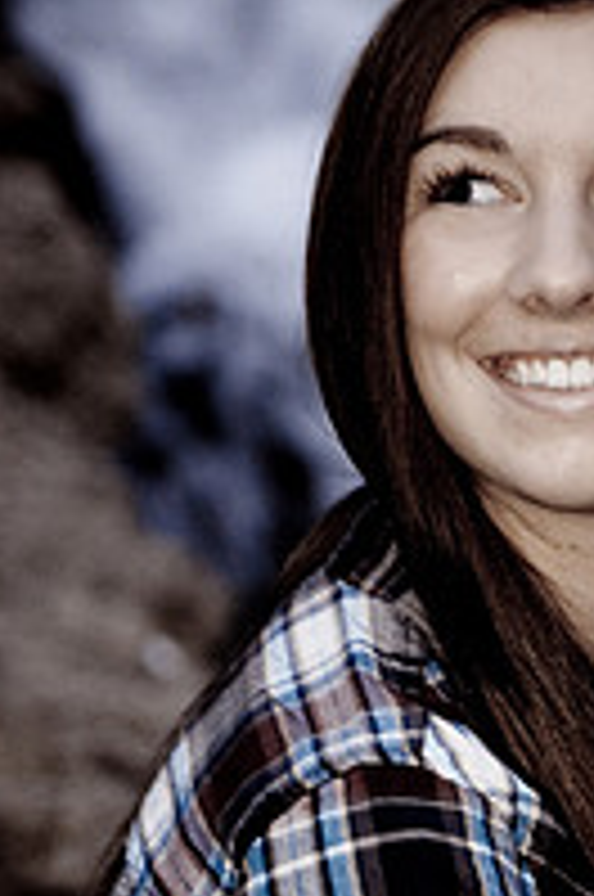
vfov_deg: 8.7
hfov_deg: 5.7
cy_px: 576
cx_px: 659
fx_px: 5911
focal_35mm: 238
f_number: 2.8
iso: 400
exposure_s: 1/60
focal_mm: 70
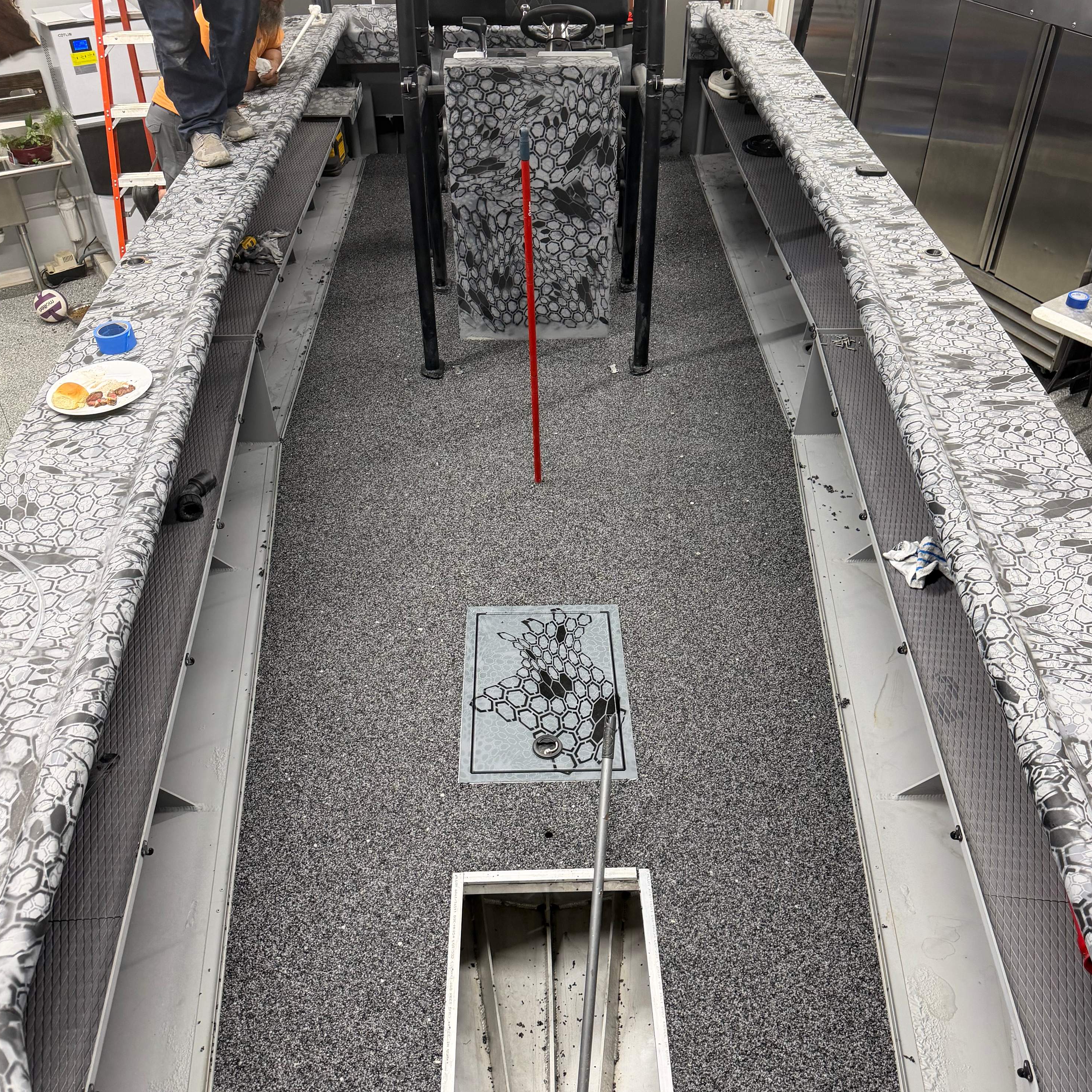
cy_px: 563
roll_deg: -0.6
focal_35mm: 29
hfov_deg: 55.6
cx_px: 550
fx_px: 1035
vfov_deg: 55.6
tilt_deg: -40.7
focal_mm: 6.76
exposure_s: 1/63
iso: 200
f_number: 1.78
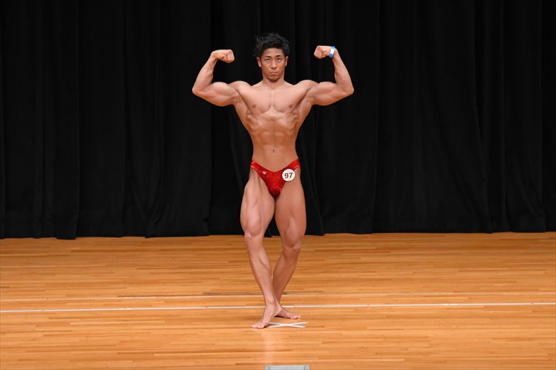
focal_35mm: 240
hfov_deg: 8.6
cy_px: 185
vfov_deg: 5.7
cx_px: 278
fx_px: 3705
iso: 3200
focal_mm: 160
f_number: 5.6
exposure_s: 1/400
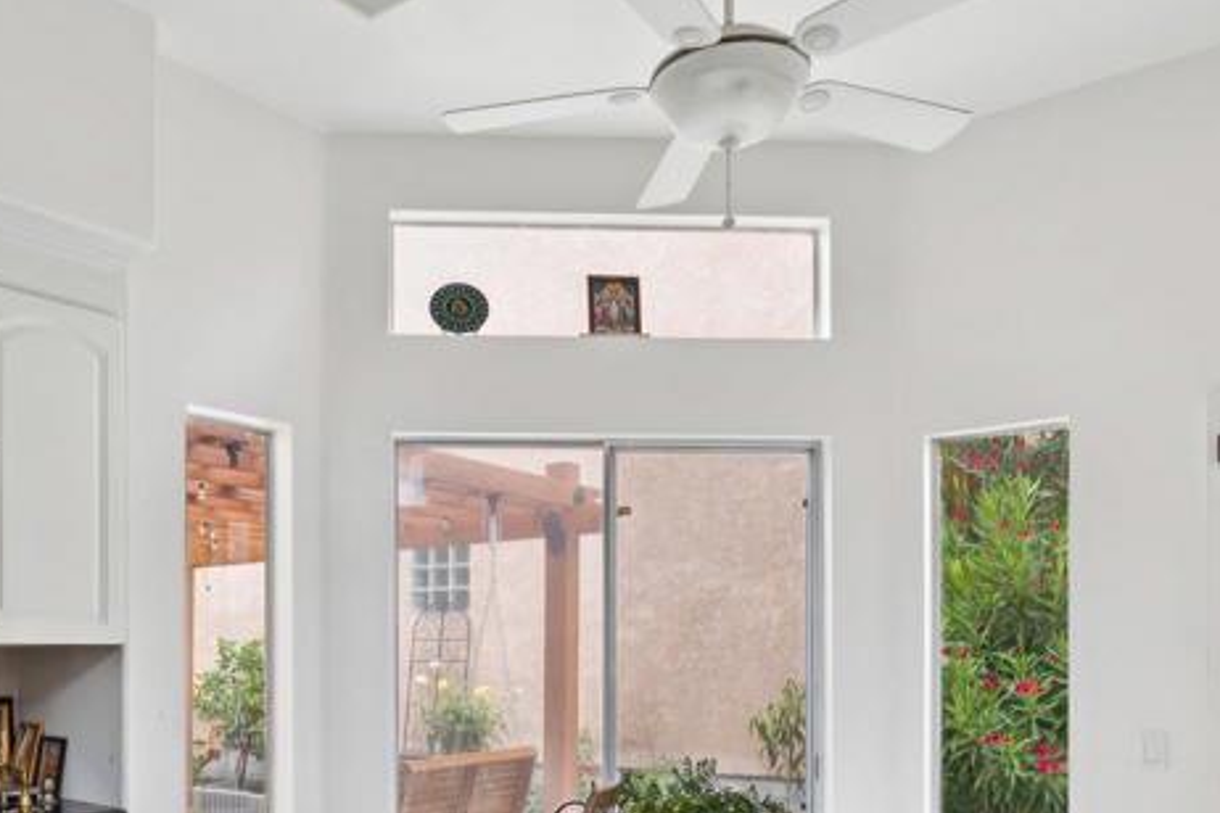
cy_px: 660
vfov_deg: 40.4
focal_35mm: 31
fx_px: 1050
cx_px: 425
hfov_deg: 59.1
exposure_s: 1/60
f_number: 5.6
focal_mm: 14
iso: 125
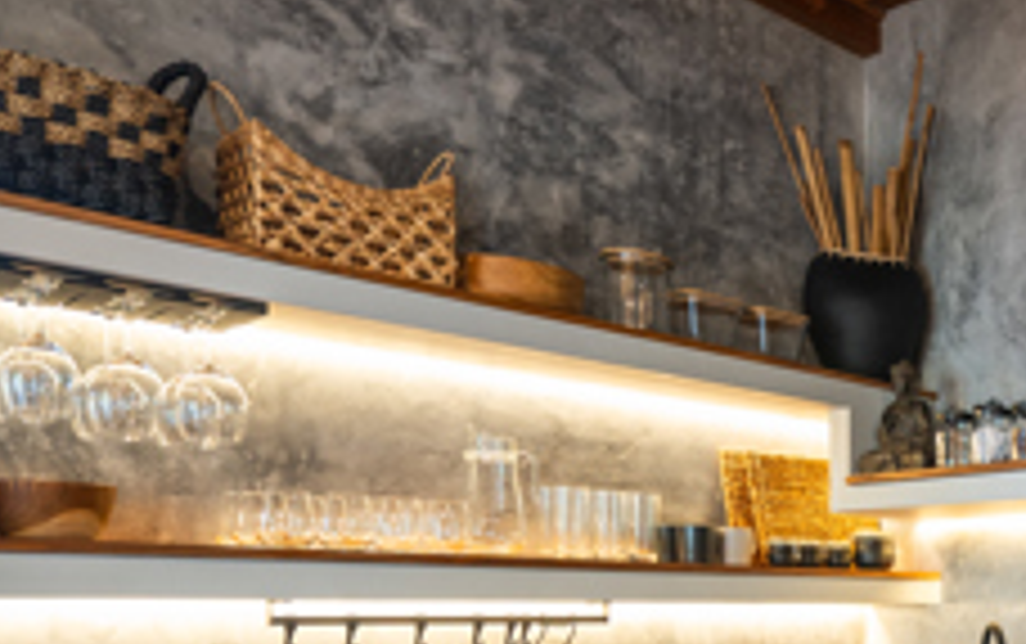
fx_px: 1036
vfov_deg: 32.1
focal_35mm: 37
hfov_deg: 38.5
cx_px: 1238
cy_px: 630
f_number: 4
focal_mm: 12
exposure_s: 1/13
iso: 400
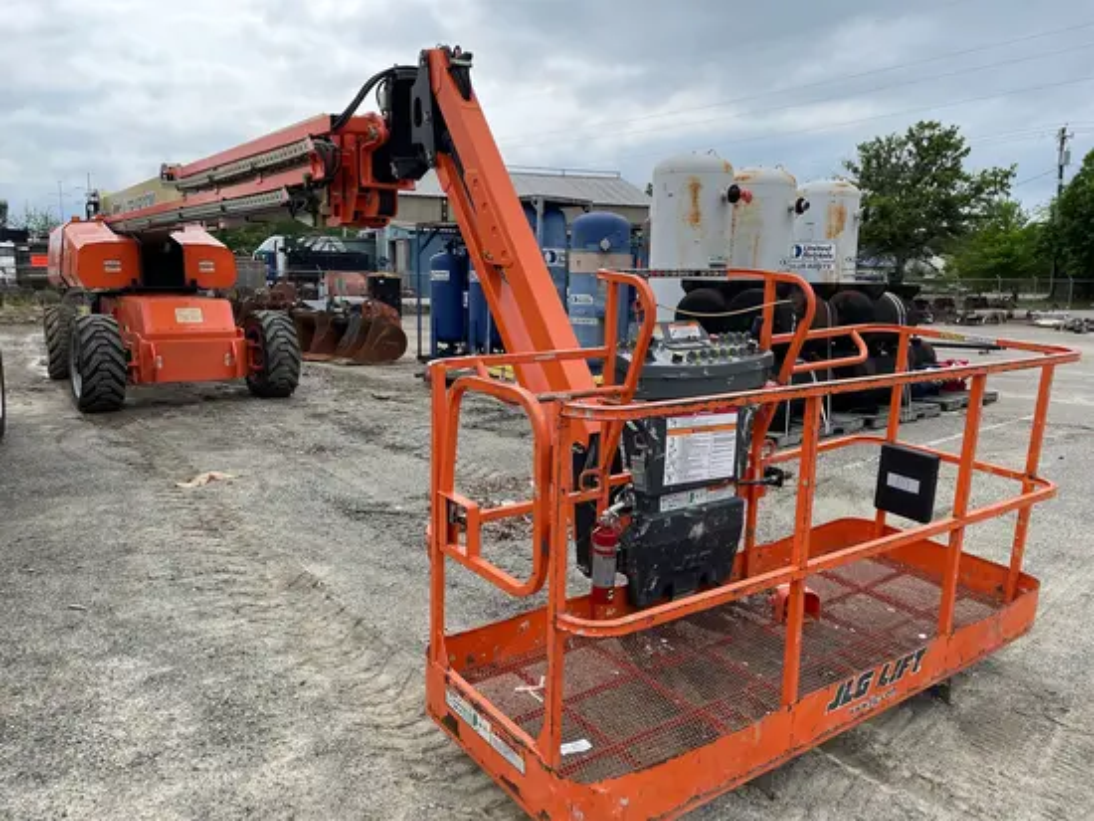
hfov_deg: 67.3
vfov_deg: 53.1
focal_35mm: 26
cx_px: 547
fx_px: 822
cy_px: 410
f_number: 1.6
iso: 32
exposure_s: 1/1984
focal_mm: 4.2
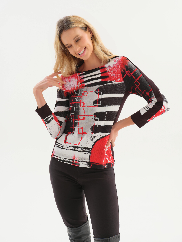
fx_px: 435
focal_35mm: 62
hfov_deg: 23.7
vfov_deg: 31.2
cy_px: 121
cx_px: 91
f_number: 8
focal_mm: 78
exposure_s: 1/100
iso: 200
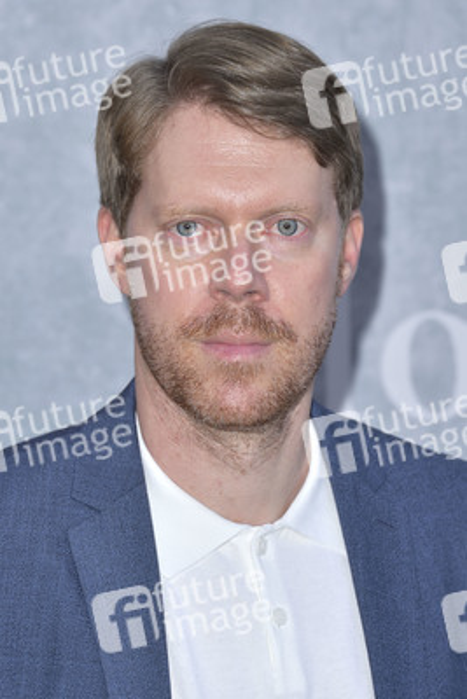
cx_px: 234
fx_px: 3110
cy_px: 350
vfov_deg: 12.8
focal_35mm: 160
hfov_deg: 8.6
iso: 250
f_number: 6.3
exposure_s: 1/250
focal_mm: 160
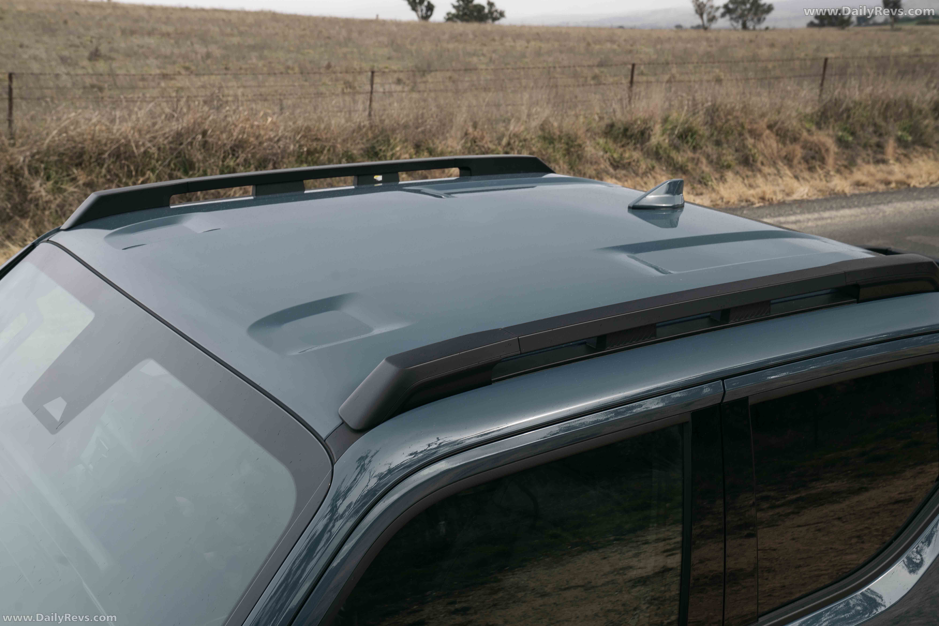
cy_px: 313
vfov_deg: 30.5
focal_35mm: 44
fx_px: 1148
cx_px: 470
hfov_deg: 44.5
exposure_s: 1/40
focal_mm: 44
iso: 100
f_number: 8
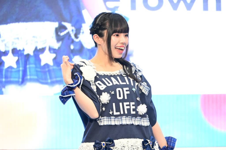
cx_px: 113
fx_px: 1268
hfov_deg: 10.2
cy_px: 75
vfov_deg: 6.8
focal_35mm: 202
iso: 6400
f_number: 6.3
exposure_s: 1/200
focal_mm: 135
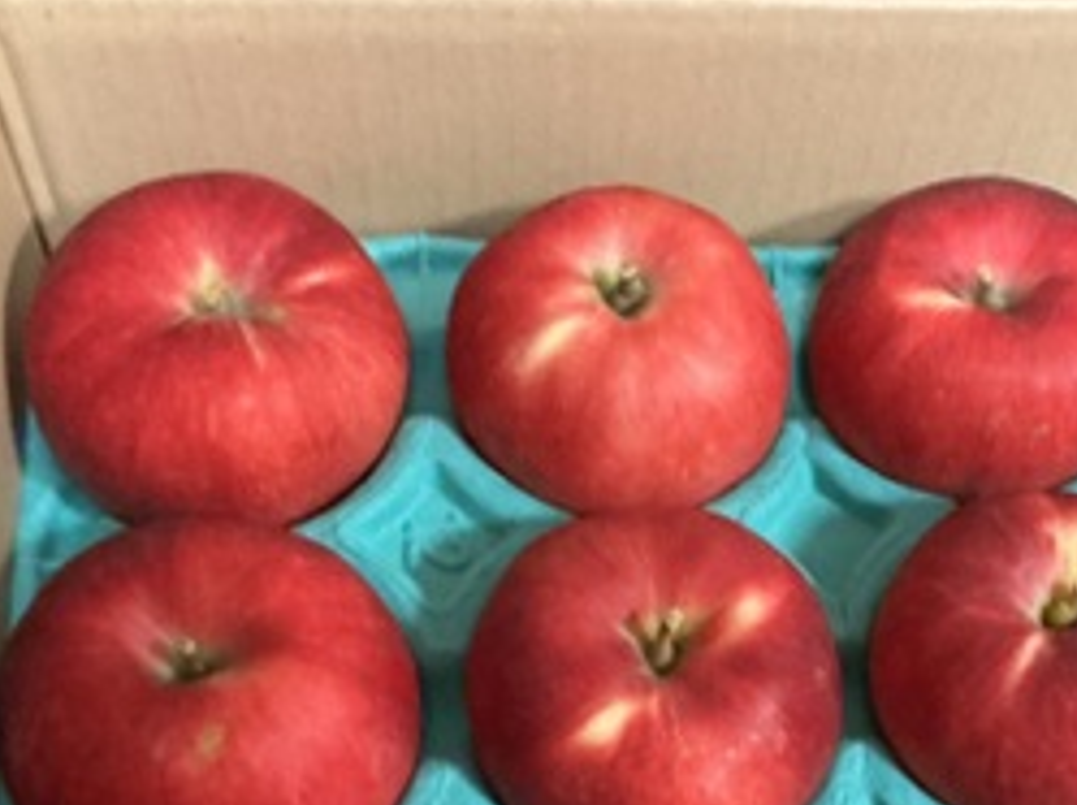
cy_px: 649
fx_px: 1740
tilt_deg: -60.0
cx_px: 757
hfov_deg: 33.9
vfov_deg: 25.6
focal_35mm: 56
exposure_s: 1/30
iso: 500
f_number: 1.8
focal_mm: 3
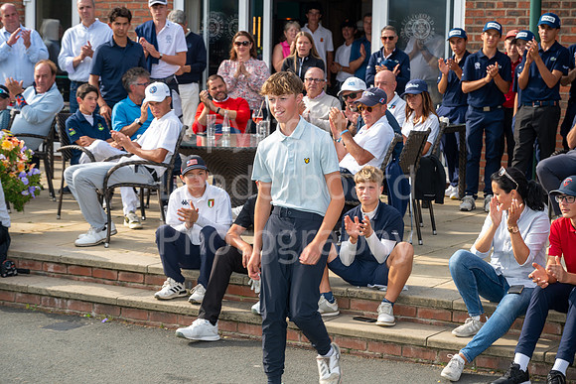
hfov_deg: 23.1
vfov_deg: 15.5
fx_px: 1408
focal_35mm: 88
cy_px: 192
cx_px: 288
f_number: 6.3
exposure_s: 1/200
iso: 125
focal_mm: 88
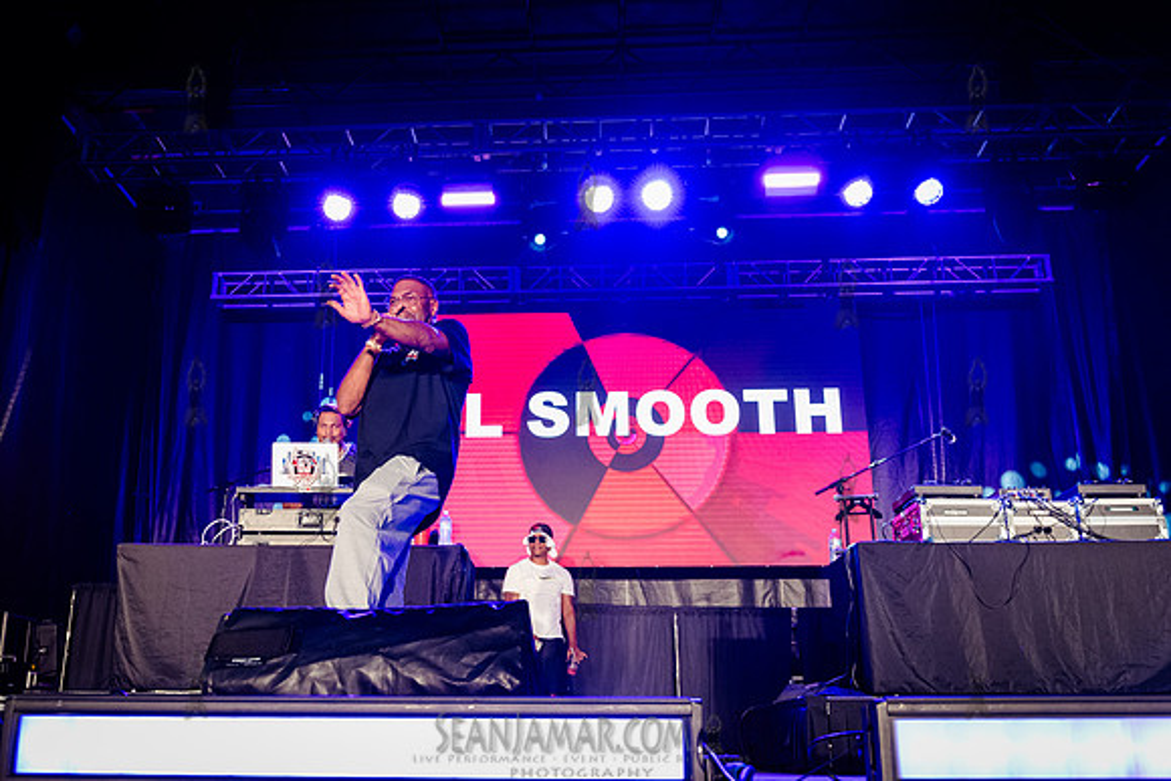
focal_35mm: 36
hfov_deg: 52.9
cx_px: 524
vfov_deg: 36.8
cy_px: 372
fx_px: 1173
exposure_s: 1/400
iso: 5000
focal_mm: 32
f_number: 4
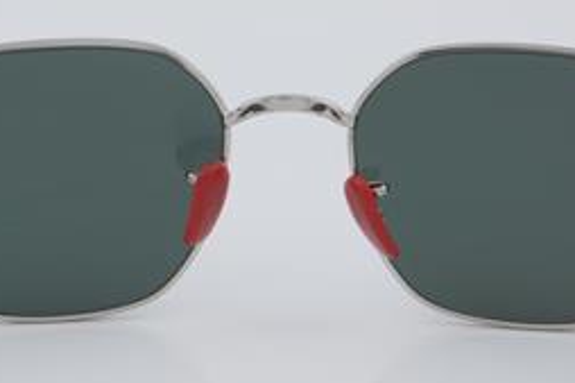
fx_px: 2072
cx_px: 292
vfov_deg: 10.6
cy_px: 175
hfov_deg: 15.8
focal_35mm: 130
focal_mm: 55
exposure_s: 1/4
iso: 100
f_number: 32
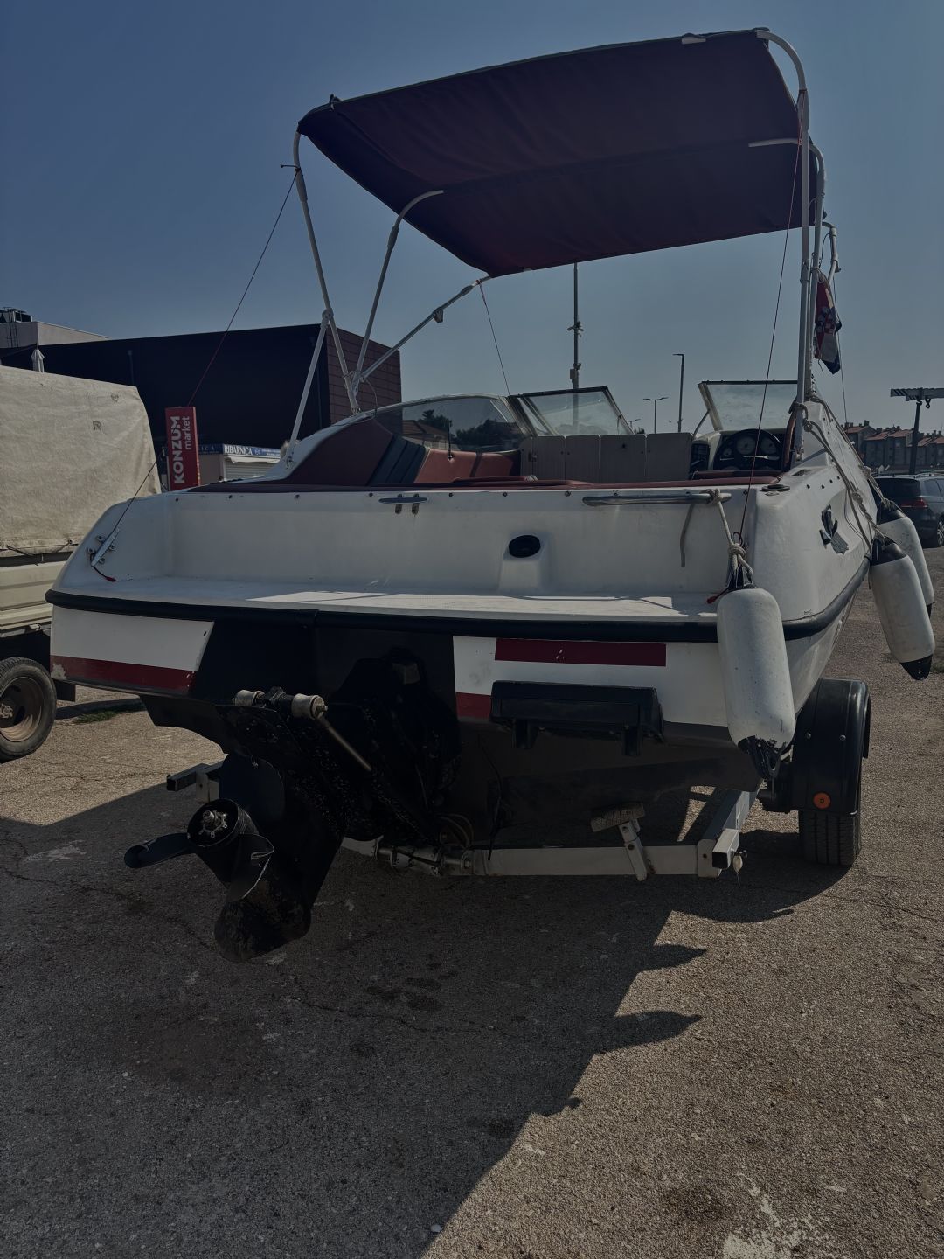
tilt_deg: -9.9
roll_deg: +2.4
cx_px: 472
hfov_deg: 53.1
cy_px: 630
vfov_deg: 67.3
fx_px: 945
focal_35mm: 26
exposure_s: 1/4255
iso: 50
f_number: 1.6
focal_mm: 5.96
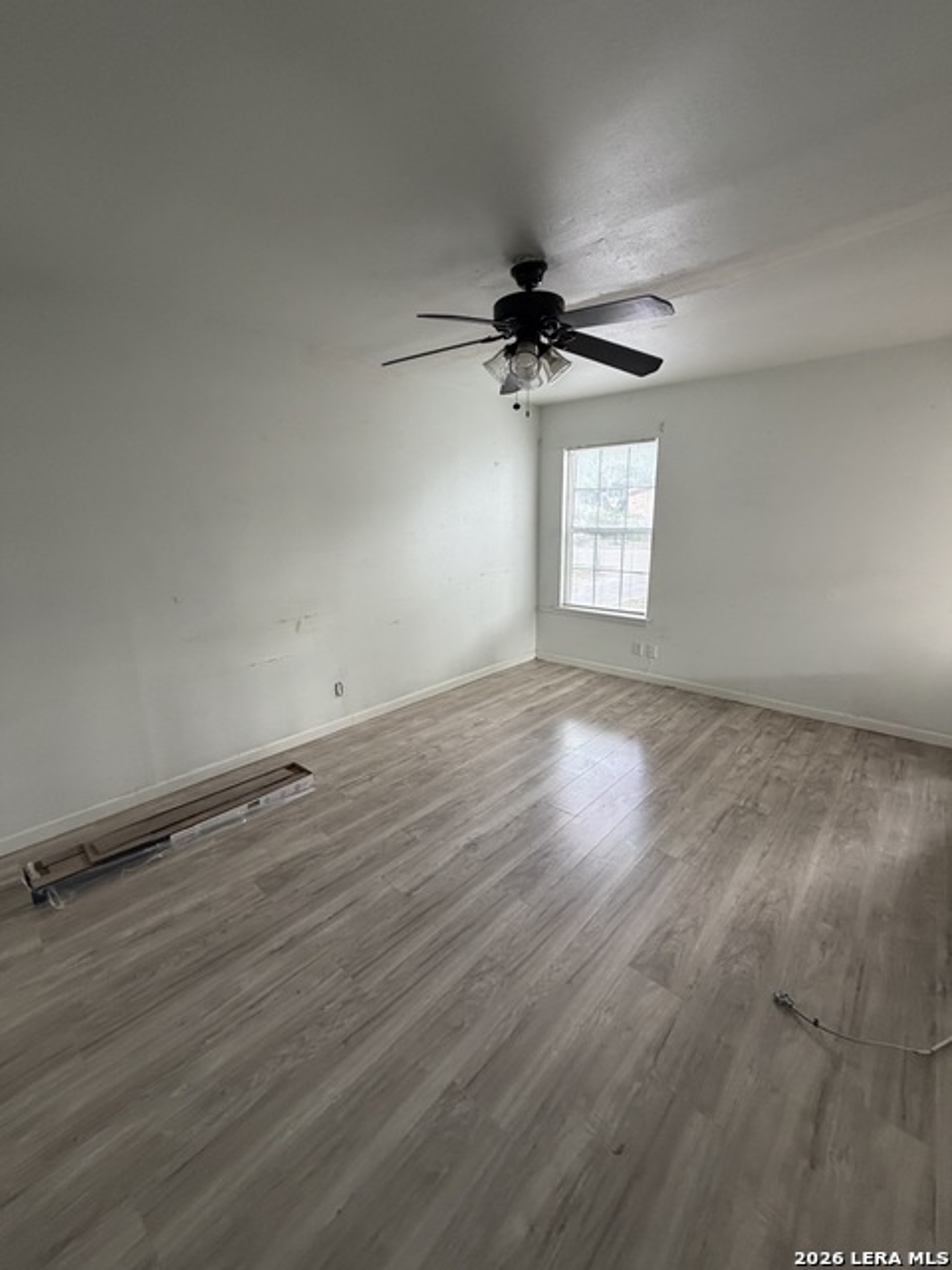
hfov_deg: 85.7
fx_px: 513
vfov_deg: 102.1
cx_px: 476
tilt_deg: -12.9
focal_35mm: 14
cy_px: 635
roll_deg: +1.6
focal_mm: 2.22
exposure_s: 1/83
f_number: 2.2
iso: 320
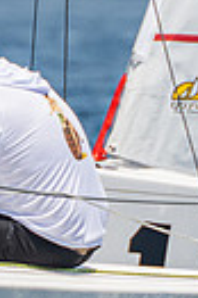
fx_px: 31662
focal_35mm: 3828
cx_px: -419
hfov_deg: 0.4
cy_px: 23
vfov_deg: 0.5
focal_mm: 400
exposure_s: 1/800
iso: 125
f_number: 6.3
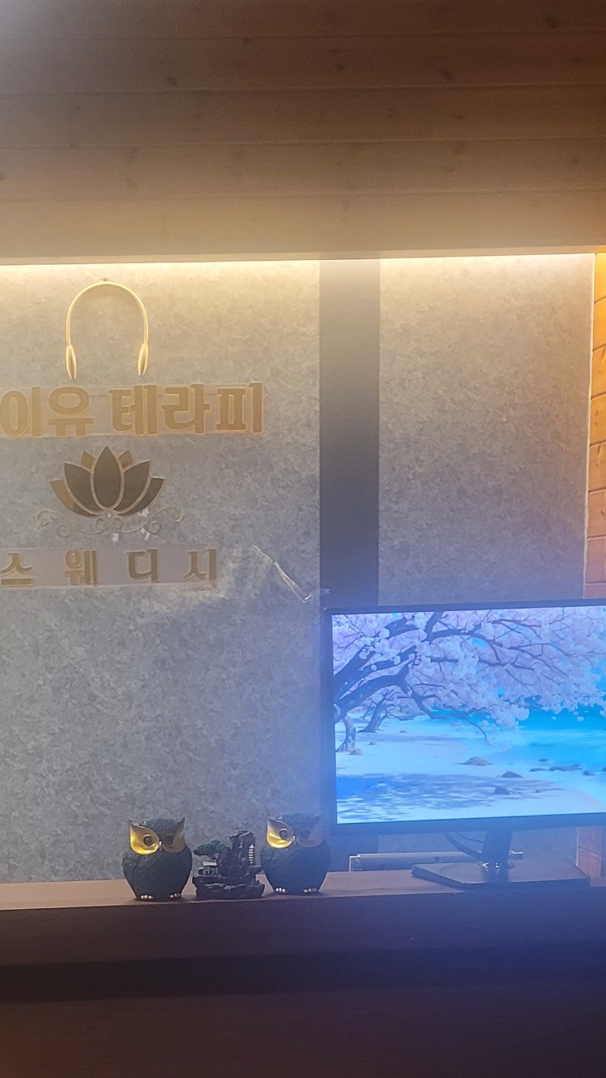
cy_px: 897
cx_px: 91
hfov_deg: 20.4
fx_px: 1658
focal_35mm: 58
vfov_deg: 34.7
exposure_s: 1/40
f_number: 1.8
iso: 250
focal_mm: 5.4
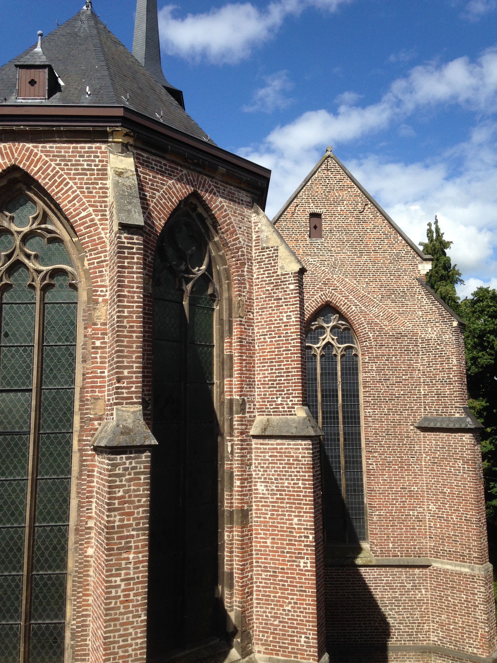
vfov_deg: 55.4
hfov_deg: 42.9
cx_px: 248
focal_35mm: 33
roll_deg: -0.1
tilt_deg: +7.8
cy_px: 332
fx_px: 632
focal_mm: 4.12
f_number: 2.4
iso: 50
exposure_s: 1/1748
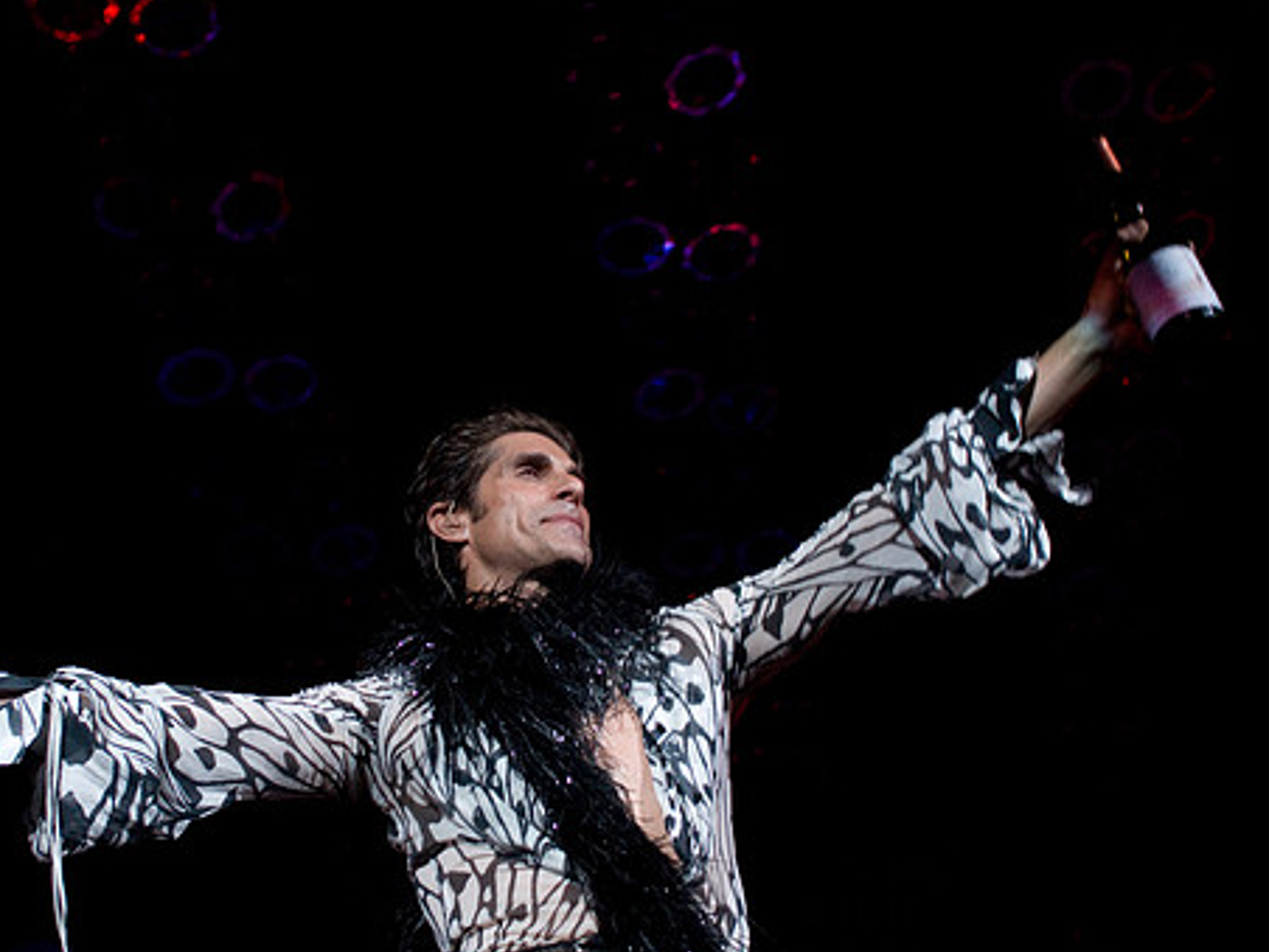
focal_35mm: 65
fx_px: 2369
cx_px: 581
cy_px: 498
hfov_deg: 30.0
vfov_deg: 22.7
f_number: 3.5
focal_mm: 35
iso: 800
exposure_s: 1/160
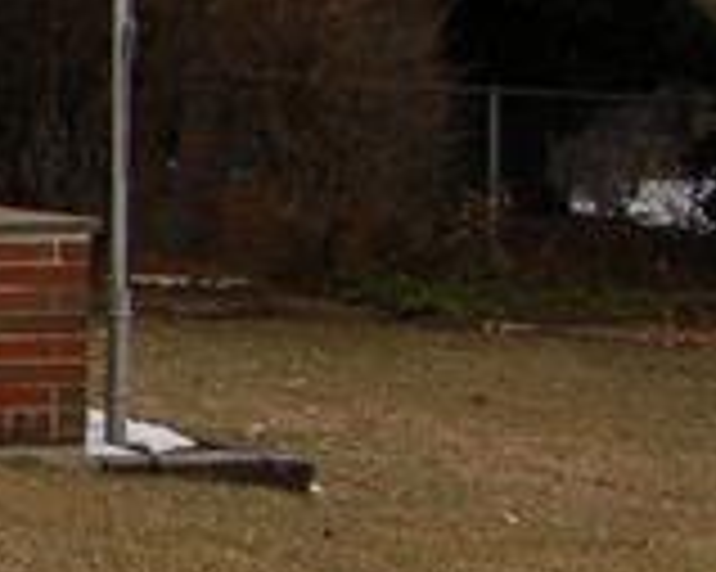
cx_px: -1407
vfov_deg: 8.9
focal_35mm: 173
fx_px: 3664
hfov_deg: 9.1
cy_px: 99
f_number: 8
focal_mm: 18
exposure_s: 1/250
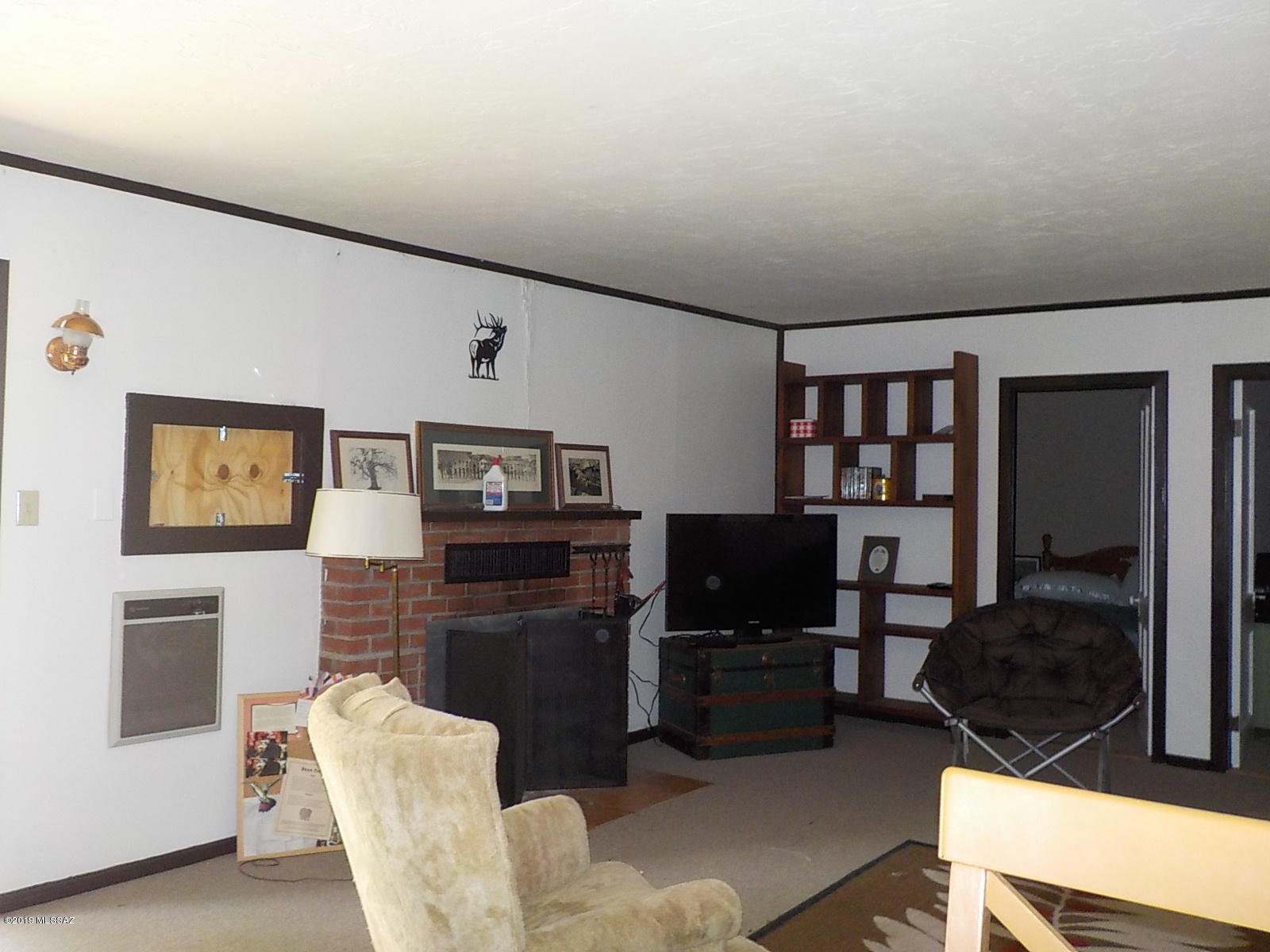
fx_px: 1101
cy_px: 476
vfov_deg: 46.8
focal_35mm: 30
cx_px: 635
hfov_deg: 60.0
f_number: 3.3
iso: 320
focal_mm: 4.1
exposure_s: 1/30
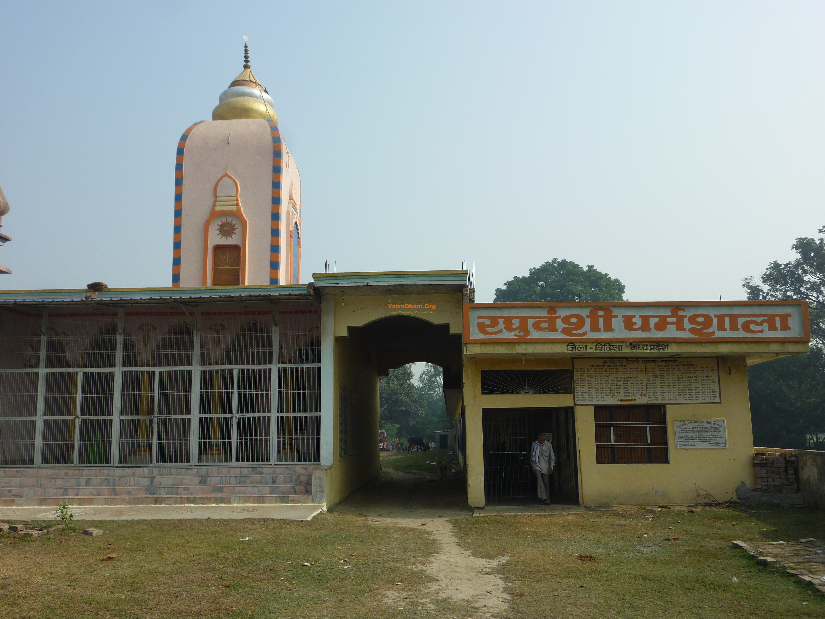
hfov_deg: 61.7
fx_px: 691
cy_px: 310
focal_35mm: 29
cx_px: 412
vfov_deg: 48.2
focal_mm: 5.2
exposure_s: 1/640
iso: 80
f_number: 3.5
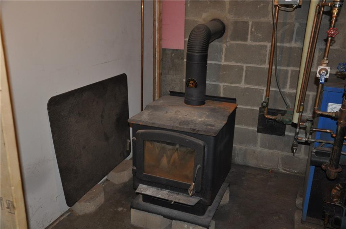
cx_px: 173
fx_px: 345
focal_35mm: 36
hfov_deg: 53.2
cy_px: 114
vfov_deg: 36.7
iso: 800
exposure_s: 1/60
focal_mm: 24
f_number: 3.8
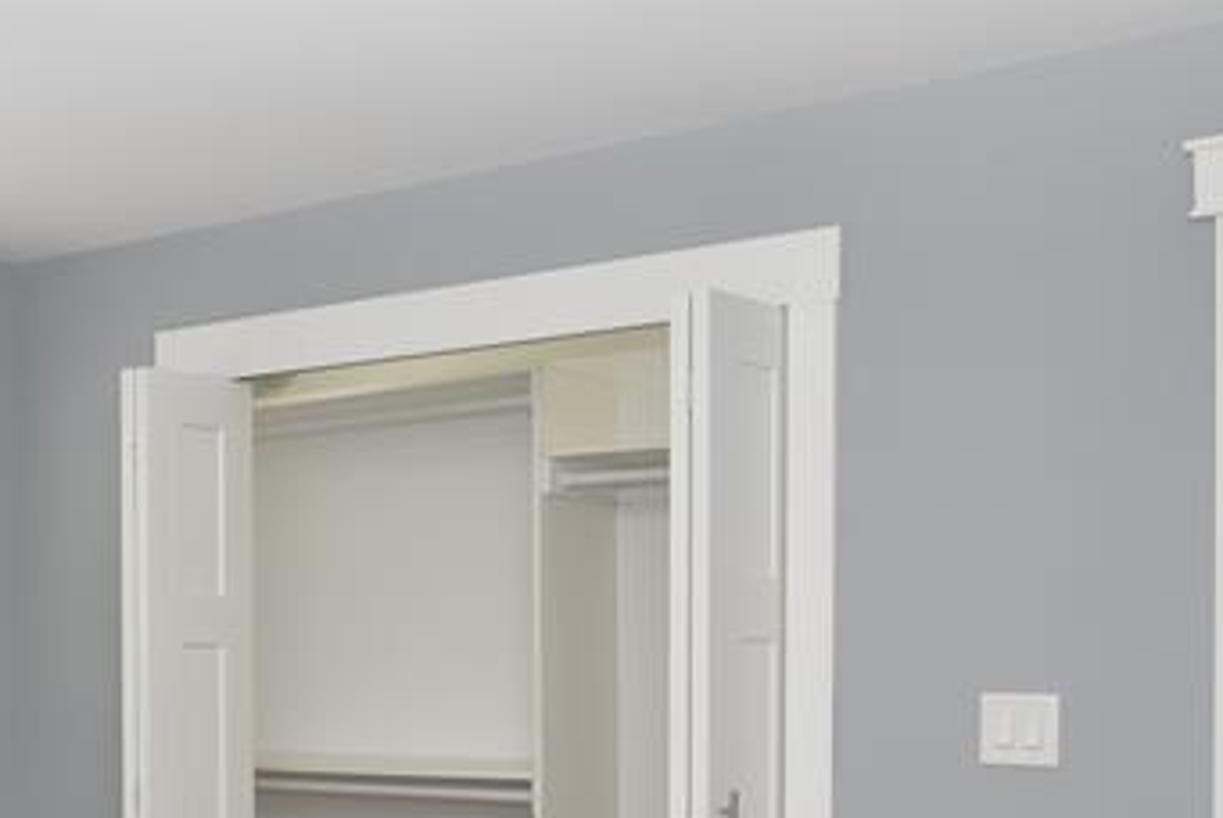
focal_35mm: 51
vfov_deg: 25.9
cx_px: 39
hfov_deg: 35.6
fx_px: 1734
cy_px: 701
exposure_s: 1/60
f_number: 6.3
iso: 125
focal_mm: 17
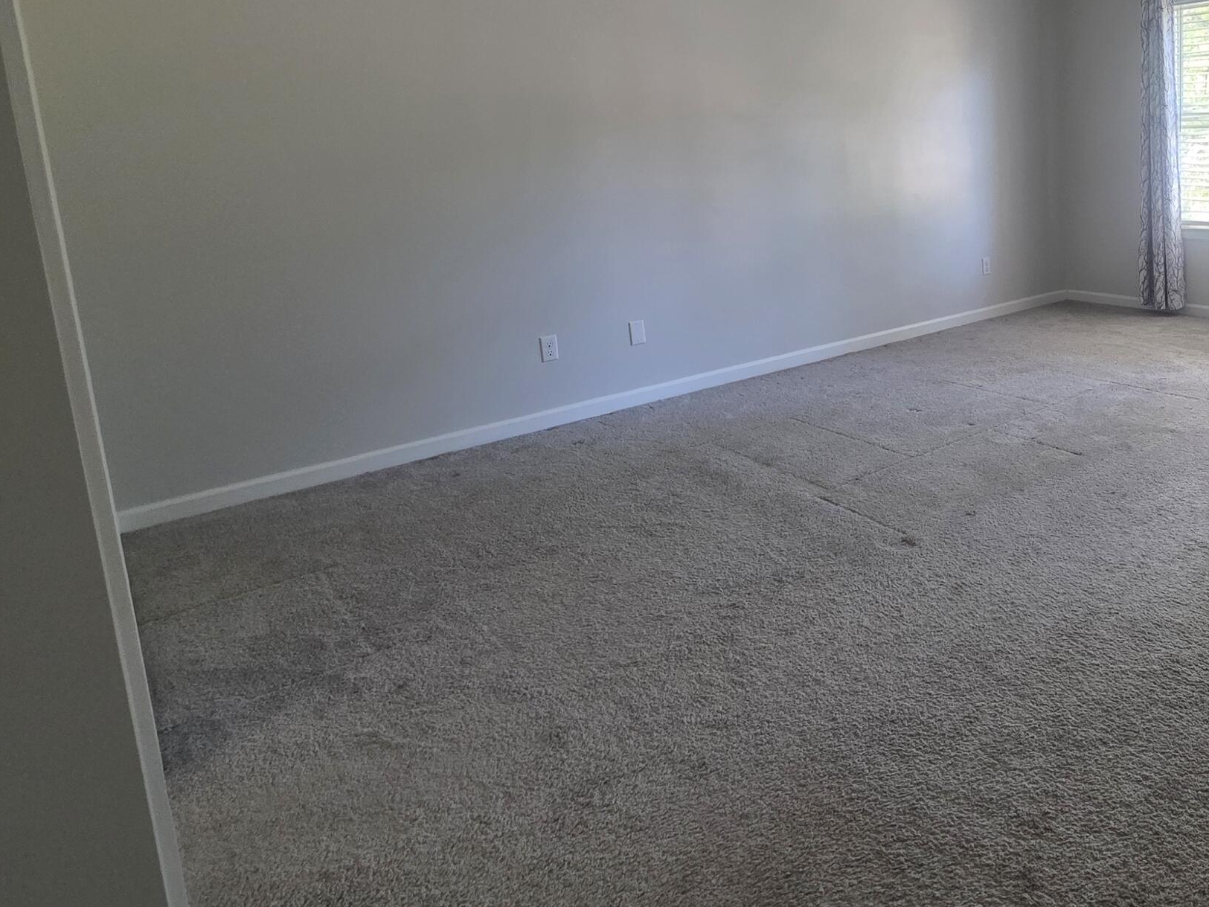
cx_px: 972
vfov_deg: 55.2
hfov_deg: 65.0
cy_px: 275
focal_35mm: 24
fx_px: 838
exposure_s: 1/60
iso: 250
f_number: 1.9
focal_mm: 2.2
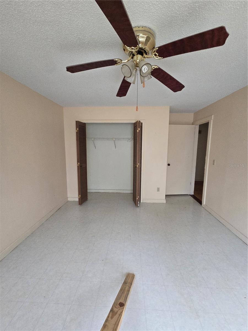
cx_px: 124
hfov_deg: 89.9
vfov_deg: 106.2
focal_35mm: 13
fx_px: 124
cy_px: 166
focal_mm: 2.2
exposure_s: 1/60
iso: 400
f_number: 2.2
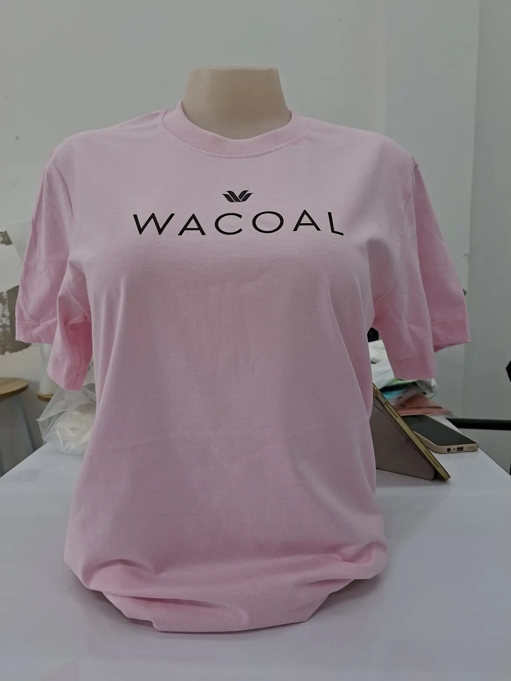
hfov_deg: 58.9
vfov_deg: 73.9
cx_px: 256
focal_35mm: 23
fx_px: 453
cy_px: 340
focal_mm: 5.54
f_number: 1.8
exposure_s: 1/120
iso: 80
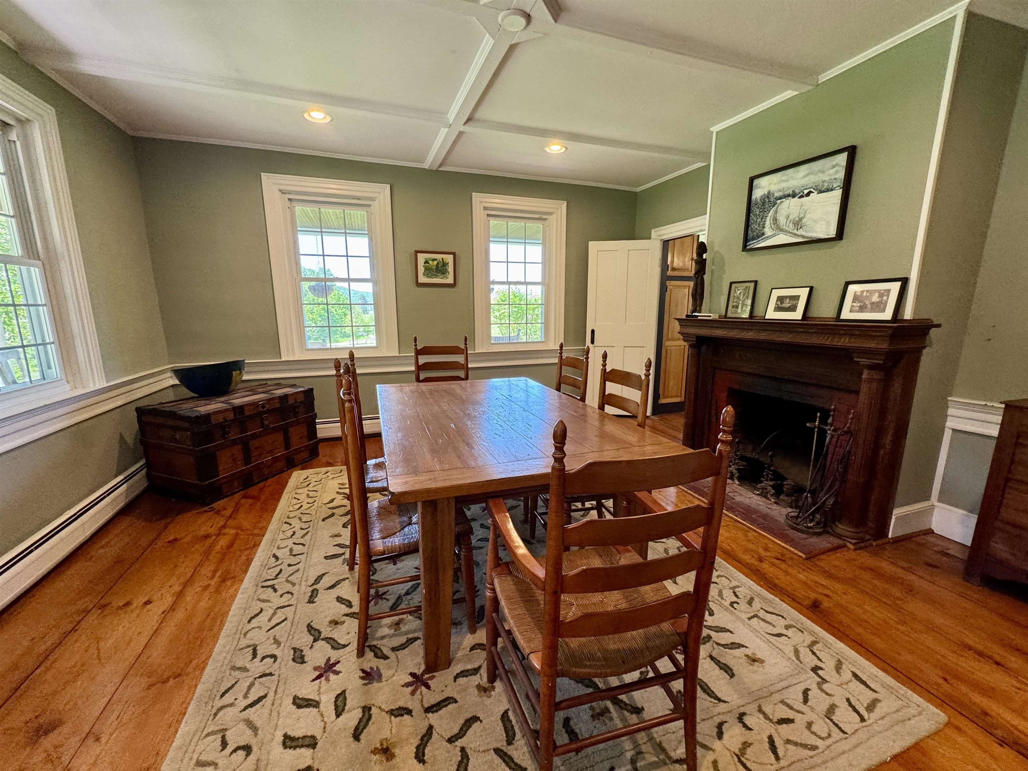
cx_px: 514
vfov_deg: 85.7
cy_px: 386
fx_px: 416
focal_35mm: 14
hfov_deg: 102.1
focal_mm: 2.22
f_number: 2.2
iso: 200
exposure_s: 1/99
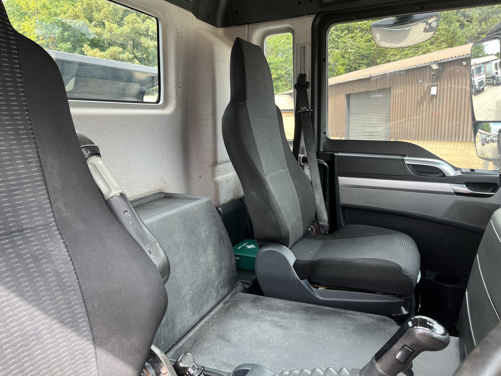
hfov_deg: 67.3
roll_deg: +1.2
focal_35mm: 26
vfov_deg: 53.1
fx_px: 376
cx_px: 250
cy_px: 188
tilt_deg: -10.8
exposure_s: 1/182
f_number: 1.6
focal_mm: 5.1
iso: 50
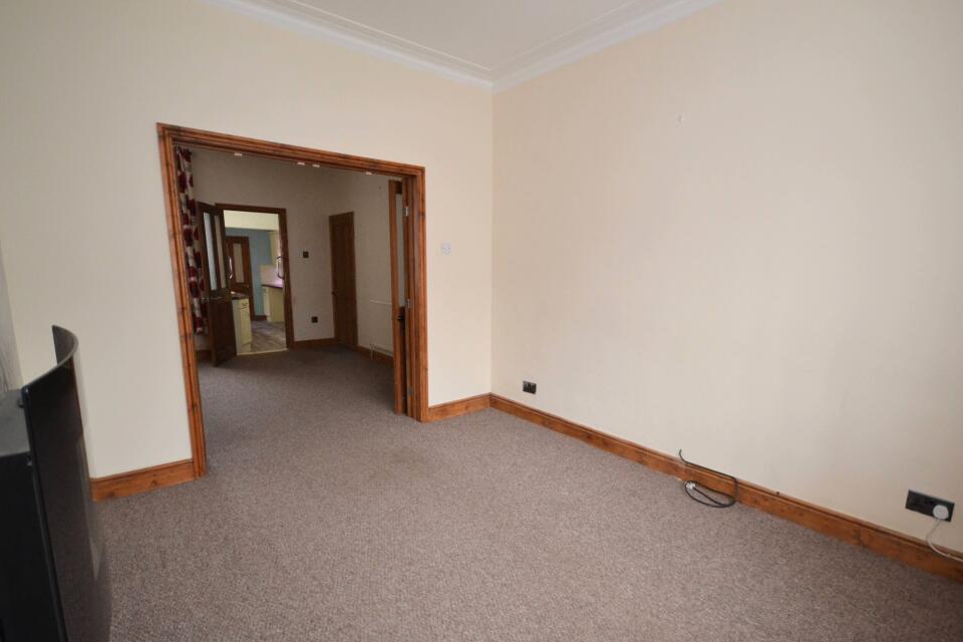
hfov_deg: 96.7
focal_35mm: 16
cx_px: 499
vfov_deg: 73.7
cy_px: 342
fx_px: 428
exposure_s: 1/60
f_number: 4
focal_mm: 10
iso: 1250
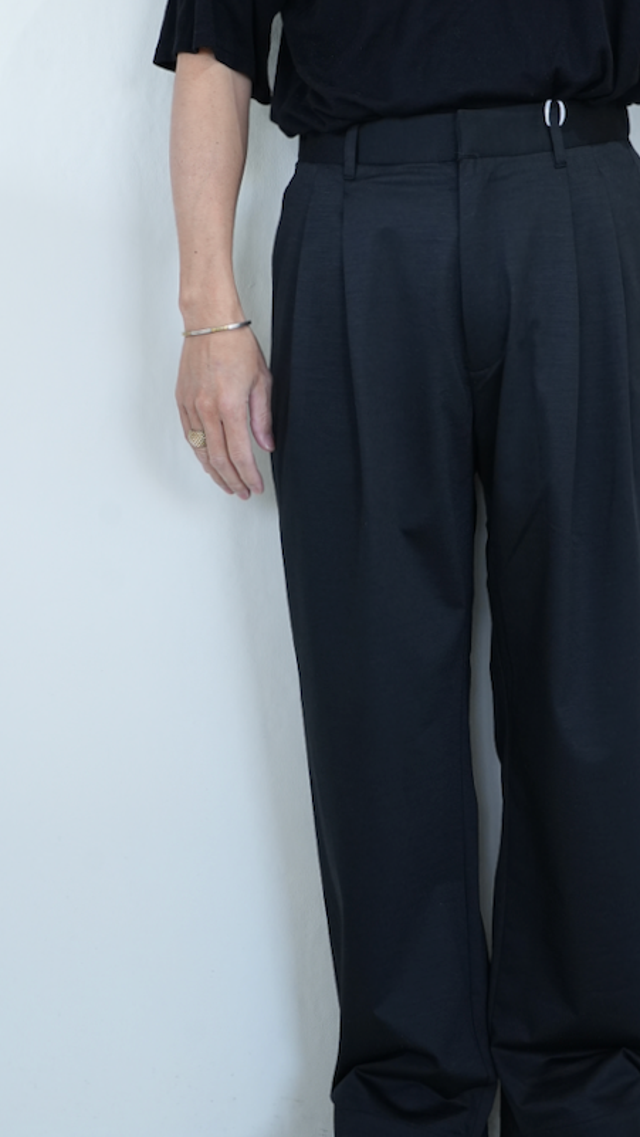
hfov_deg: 15.7
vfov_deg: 27.5
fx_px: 2321
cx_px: 409
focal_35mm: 77
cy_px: 468
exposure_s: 1/50
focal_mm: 46
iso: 1000
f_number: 6.3
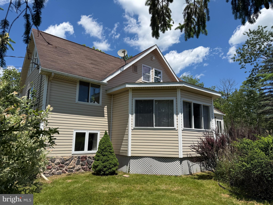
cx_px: 136
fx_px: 189
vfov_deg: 56.8
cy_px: 102
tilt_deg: +12.3
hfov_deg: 71.6
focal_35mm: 24
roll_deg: -0.3
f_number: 1.78
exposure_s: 1/5319
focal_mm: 6.76
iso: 80
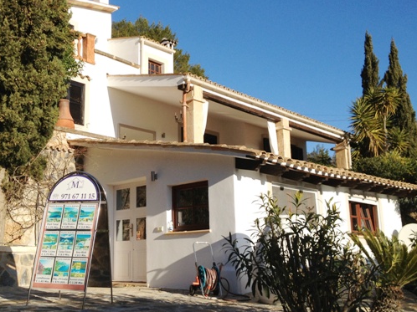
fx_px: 542
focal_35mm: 45
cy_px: 157
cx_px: 167
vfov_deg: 32.2
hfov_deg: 41.9
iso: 64
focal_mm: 4.28
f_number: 2.4
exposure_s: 1/1727
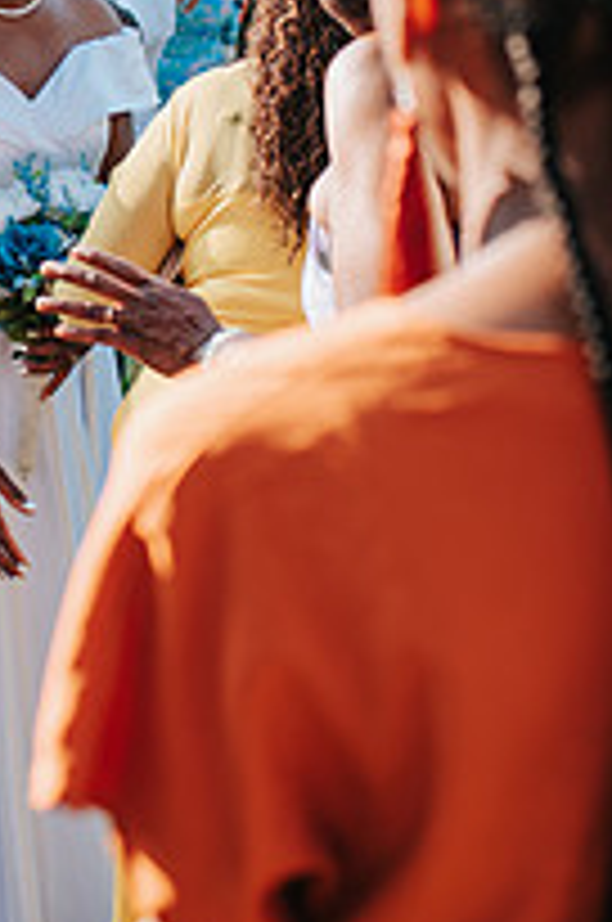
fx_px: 1970
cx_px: 27
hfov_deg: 17.3
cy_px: 94
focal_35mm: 77
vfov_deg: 25.5
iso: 160
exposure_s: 1/640
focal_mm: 35
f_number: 3.2
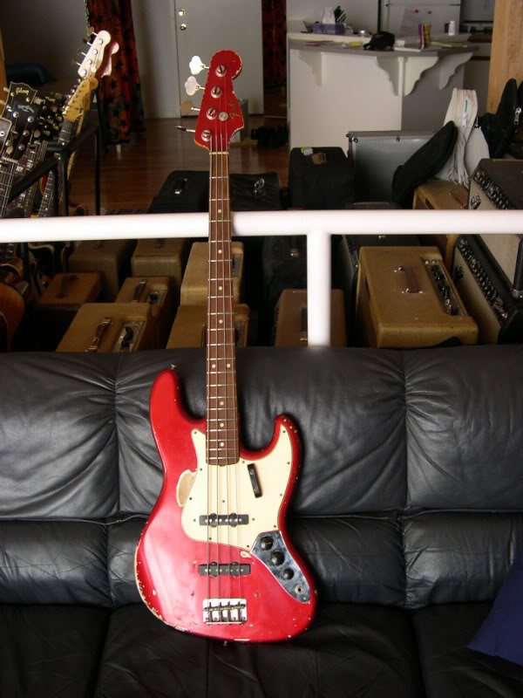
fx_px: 766
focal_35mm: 38
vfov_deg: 49.0
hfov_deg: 37.7
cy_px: 349
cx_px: 262
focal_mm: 8
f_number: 2.8
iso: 100
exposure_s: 1/10.8
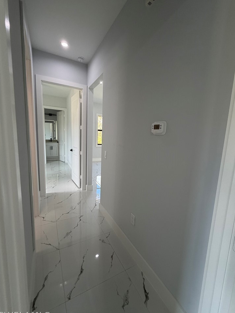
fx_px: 136
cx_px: 122
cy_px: 156
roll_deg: -2.3
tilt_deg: -8.4
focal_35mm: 15
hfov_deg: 81.7
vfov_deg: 98.2
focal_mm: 2.22
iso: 160
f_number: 2.2
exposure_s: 1/120
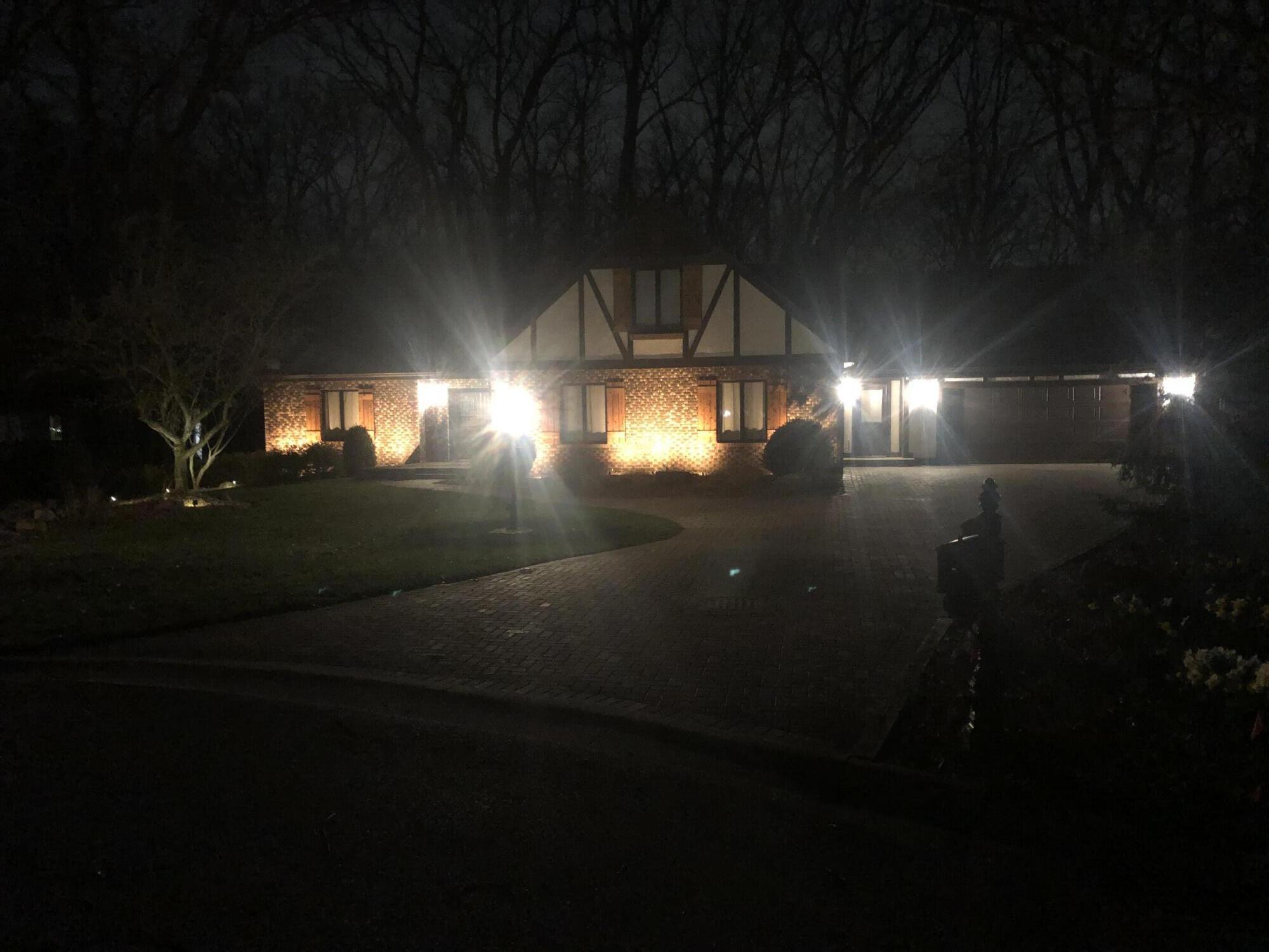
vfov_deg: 49.7
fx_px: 1026
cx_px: 634
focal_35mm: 28
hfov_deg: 63.4
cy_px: 476
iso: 500
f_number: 1.8
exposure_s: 1/4
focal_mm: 4
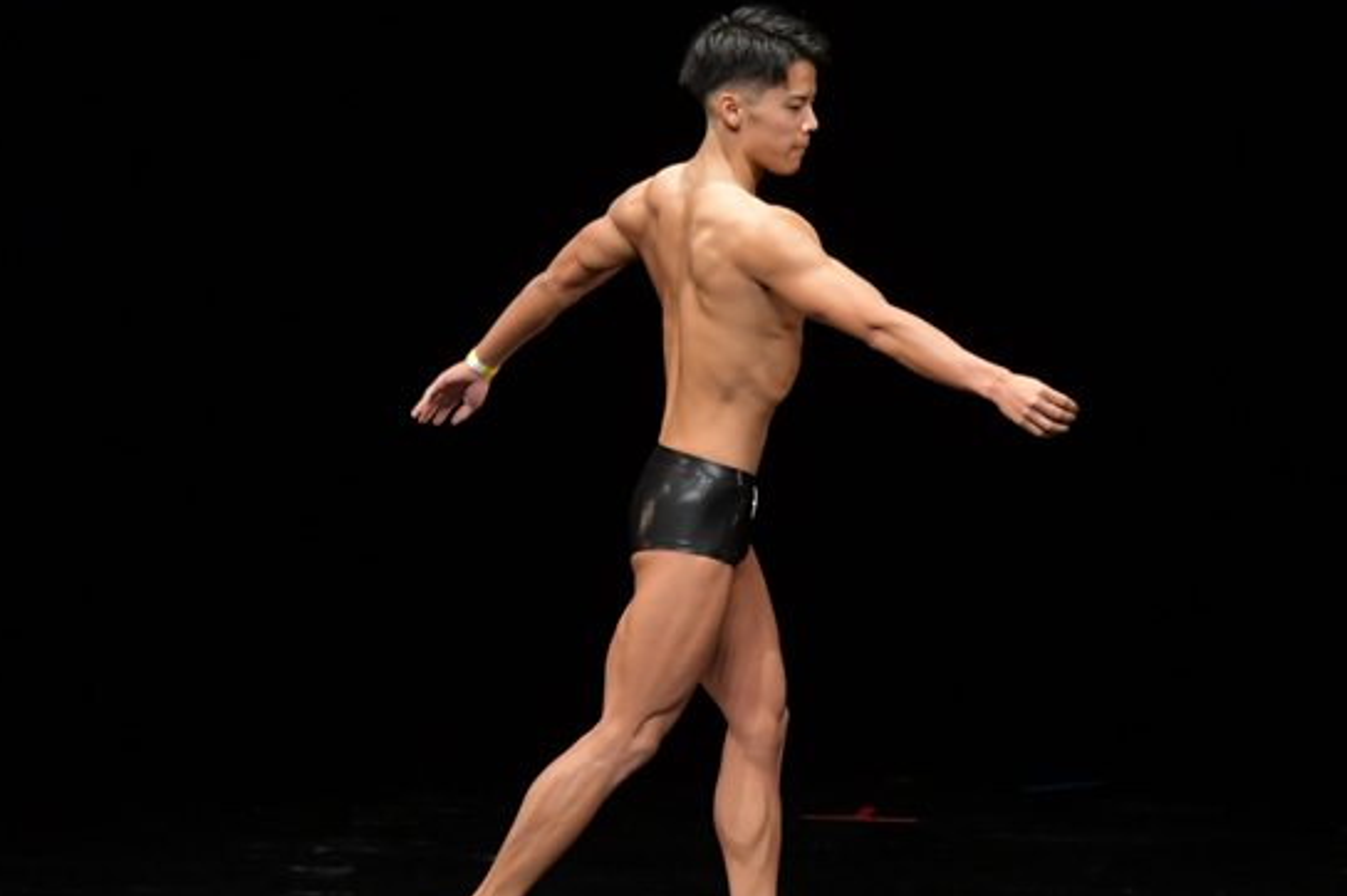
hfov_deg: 5.4
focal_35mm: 385
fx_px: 14396
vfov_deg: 3.6
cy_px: 490
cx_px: 704
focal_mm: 180
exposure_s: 1/400
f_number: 5.6
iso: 3200
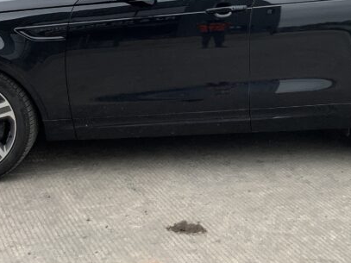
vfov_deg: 19.5
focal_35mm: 73
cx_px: 252
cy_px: -5
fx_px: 740
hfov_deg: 26.4
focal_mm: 3
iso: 16
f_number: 1.8
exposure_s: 1/454
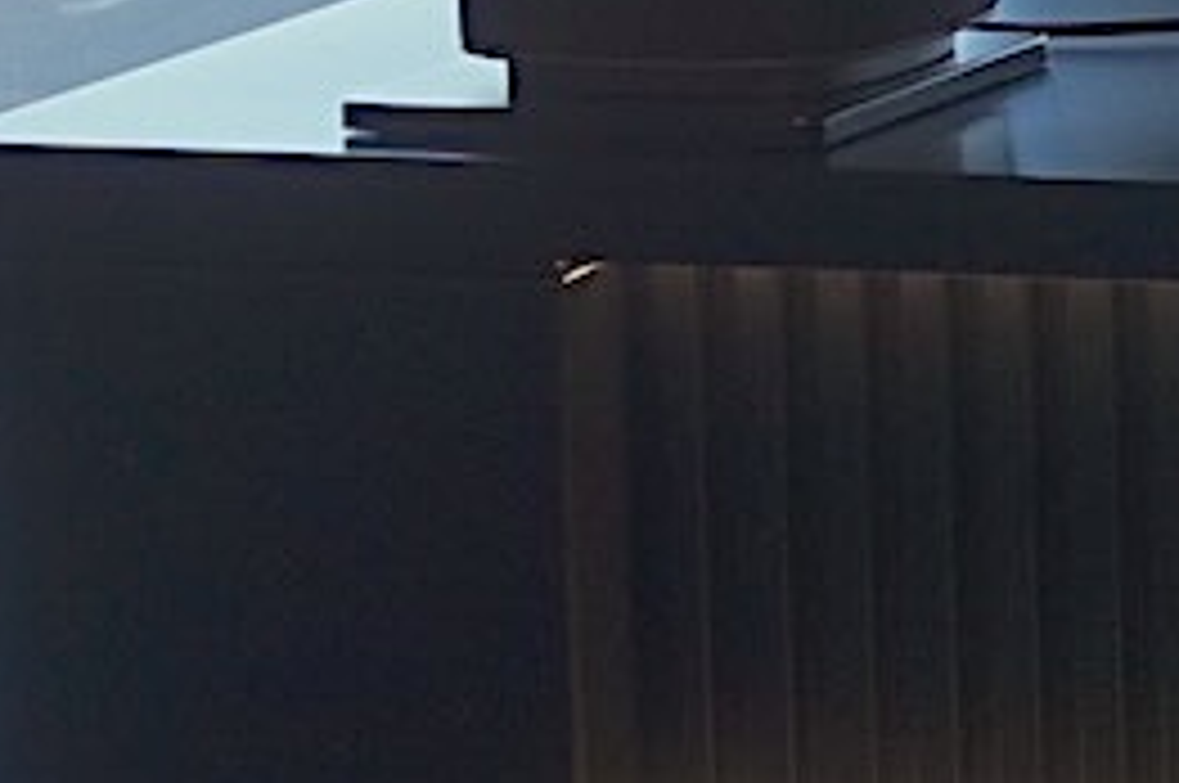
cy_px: -765
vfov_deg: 4.2
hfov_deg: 6.0
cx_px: 3298
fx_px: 10500
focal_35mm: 321
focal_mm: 20.43
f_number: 5
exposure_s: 1/100
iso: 200
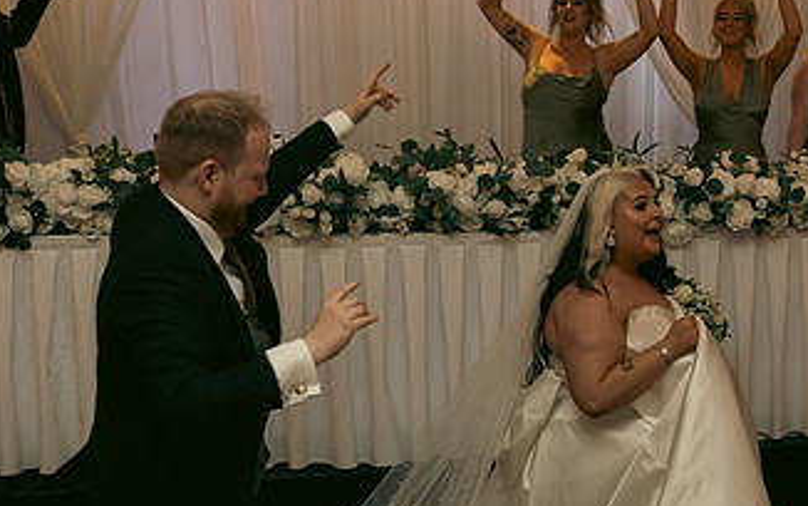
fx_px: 1278
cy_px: 346
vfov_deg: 22.3
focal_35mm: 58
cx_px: 600
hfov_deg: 34.4
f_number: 3.5
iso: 2500
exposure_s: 1/160
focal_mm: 32
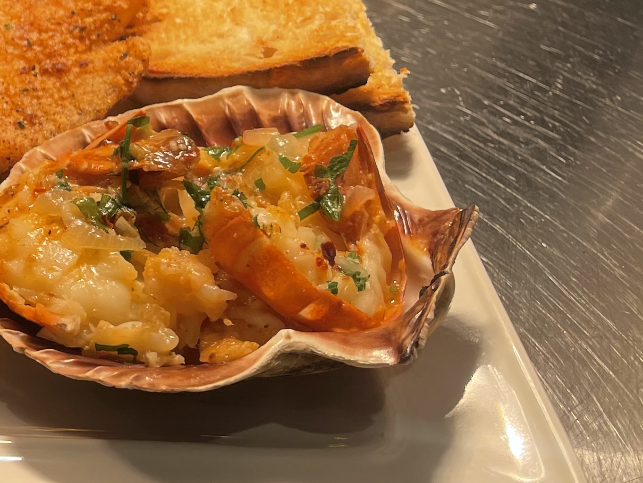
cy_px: 187
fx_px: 1375
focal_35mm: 74
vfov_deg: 19.9
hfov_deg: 22.9
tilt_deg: -38.7
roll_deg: +1.0
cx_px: -231
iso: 32
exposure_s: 1/435
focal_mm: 5.1
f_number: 1.6
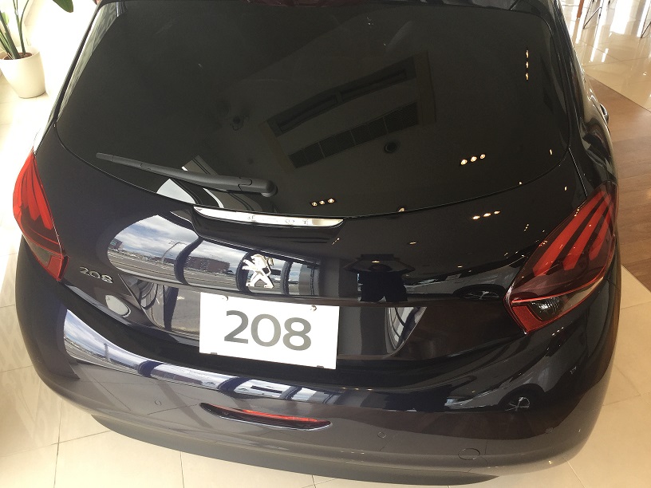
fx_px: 583
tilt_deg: -37.8
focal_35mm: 31
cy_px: 244
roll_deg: +1.2
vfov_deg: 45.4
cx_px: 326
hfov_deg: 58.4
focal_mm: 3.3
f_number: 2.4
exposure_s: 1/60
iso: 25
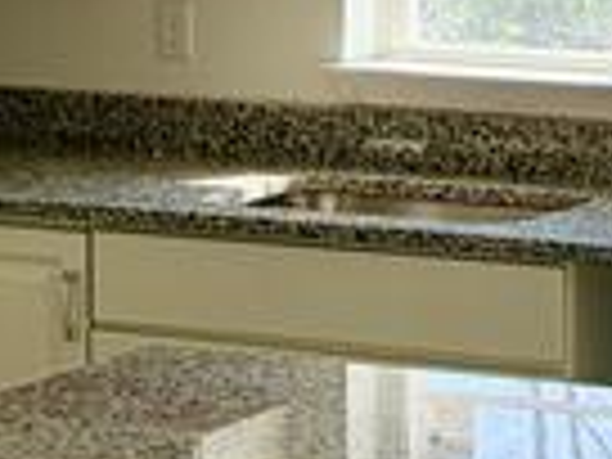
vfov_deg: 7.6
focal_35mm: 196
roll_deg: +0.3
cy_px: 18
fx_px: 3465
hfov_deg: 10.0
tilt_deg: -5.0
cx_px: 716
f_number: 1.6
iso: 64
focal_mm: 5.96
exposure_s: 1/503
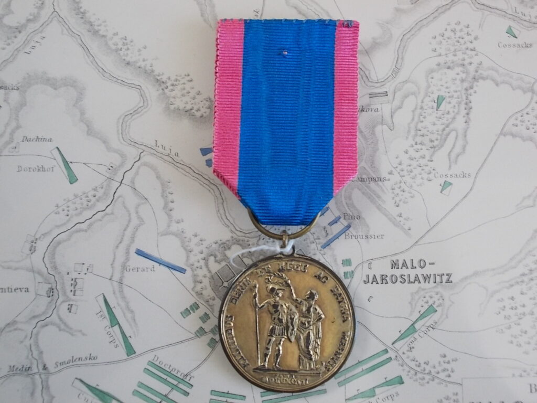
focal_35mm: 43
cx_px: 268
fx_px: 667
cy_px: 202
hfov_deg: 43.9
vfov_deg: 33.6
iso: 125
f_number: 3.3
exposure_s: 1/30
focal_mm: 6.1
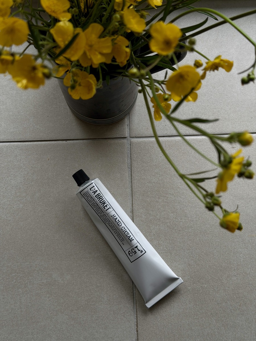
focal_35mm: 48
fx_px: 473
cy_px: 170
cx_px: 128
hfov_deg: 30.3
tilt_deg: -79.7
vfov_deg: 39.7
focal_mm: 6.76
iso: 64
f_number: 1.78
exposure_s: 1/407
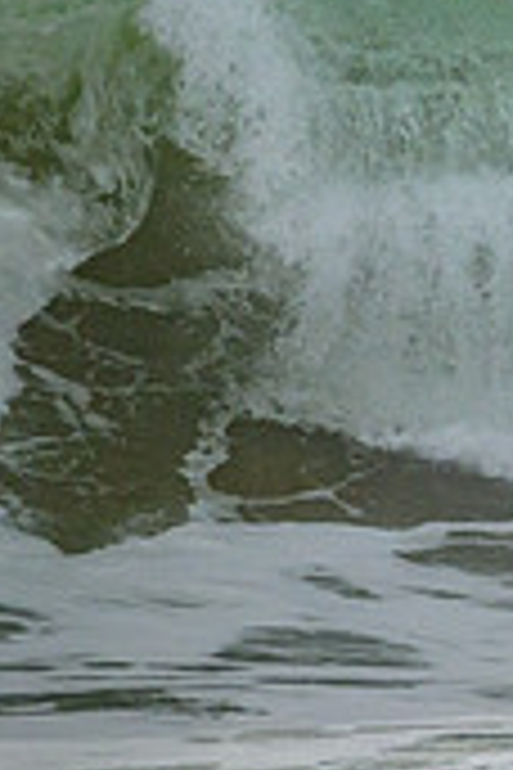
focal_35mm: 2709
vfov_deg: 0.8
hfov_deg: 0.5
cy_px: 227
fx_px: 57900
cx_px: 1080
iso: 1250
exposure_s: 1/2500
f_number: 11
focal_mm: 800
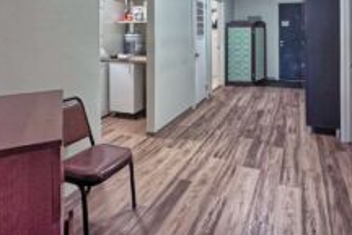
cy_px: 31
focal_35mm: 27
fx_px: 264
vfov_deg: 44.3
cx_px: 202
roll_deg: +0.1
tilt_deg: -0.1
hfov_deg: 67.0
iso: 320
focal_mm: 2.2
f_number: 2.2
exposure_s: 1/60
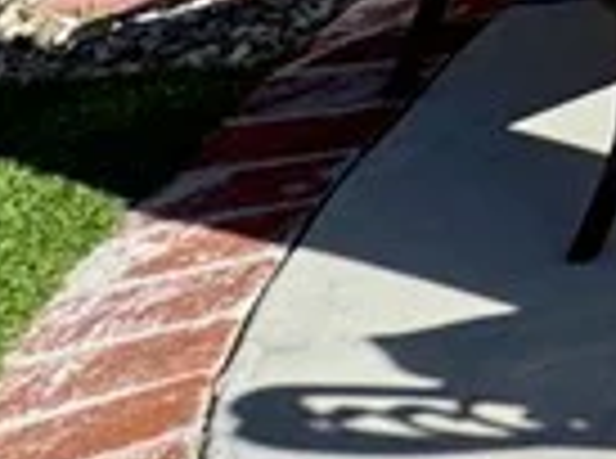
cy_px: -1098
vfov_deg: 9.4
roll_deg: -4.7
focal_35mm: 105
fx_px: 1864
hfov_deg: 9.6
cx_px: 2145
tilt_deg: +4.8
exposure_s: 1/956
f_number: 2.2
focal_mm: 2.22
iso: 50
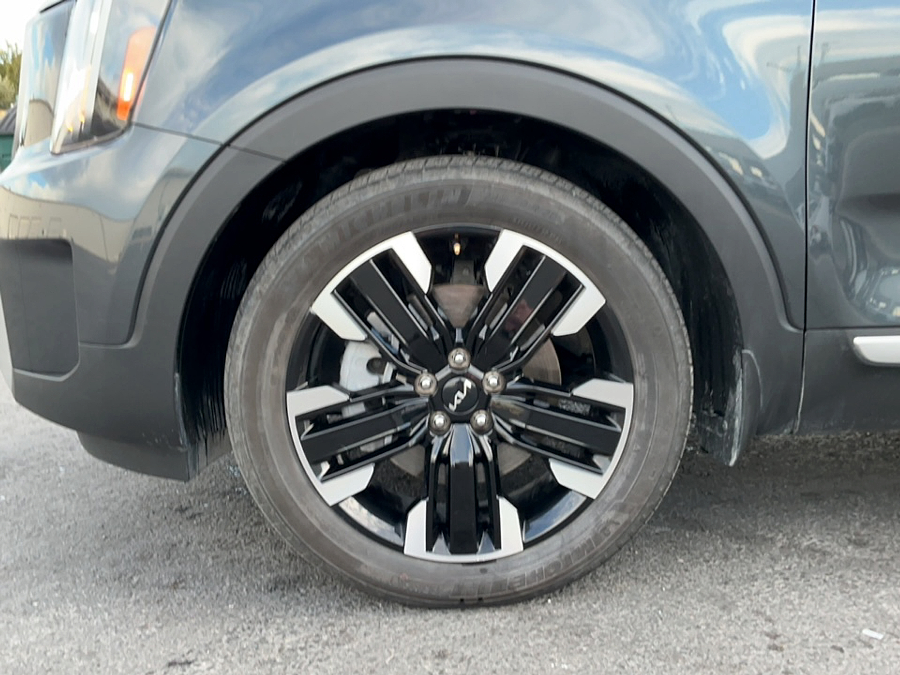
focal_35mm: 30
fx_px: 780
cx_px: 450
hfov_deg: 60.0
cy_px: 338
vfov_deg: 46.8
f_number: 1.8
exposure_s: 1/60
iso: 32
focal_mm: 3
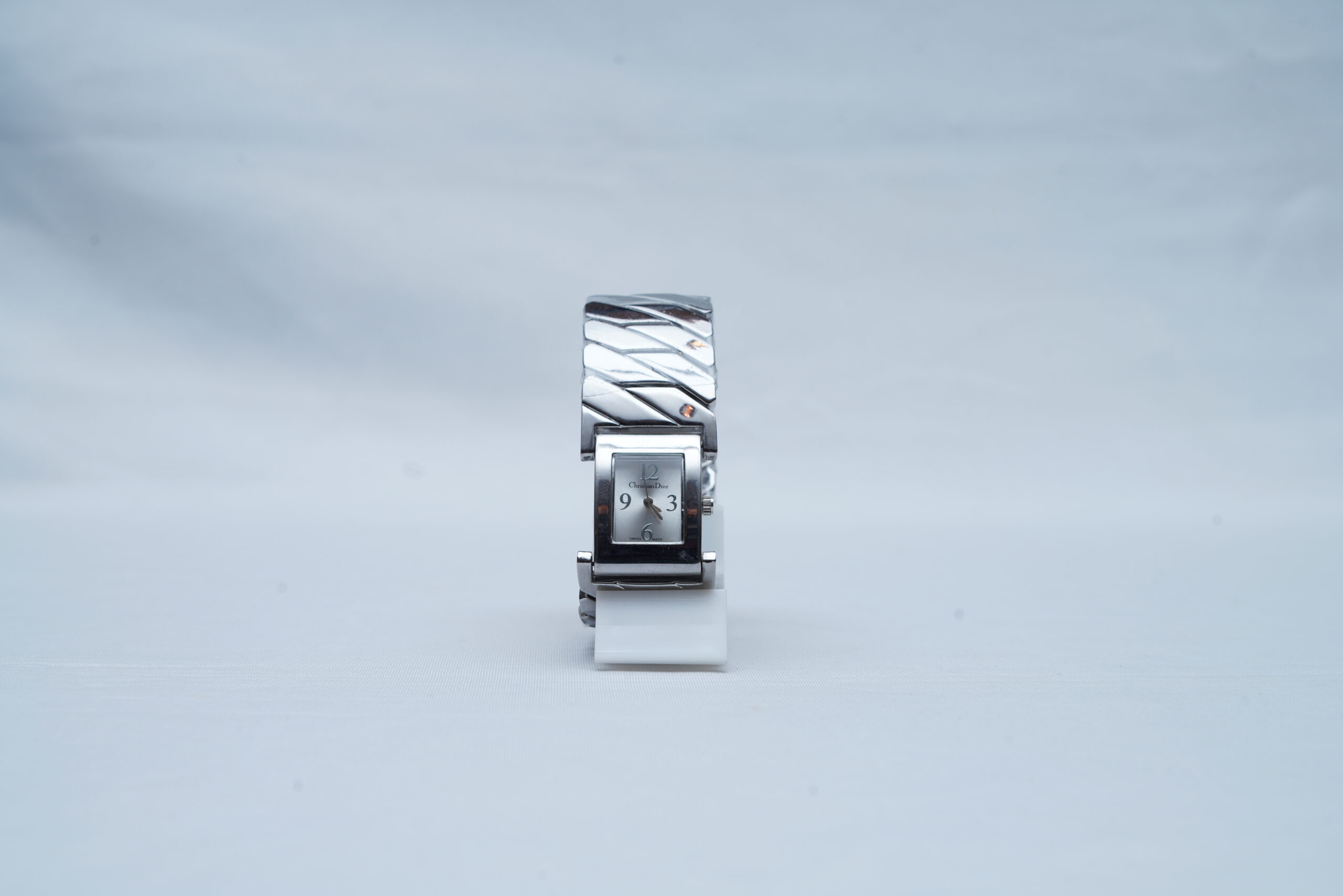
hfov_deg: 39.6
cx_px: 672
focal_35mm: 50
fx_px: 1865
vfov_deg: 27.0
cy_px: 448
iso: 125
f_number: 9
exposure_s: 1/160
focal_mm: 50
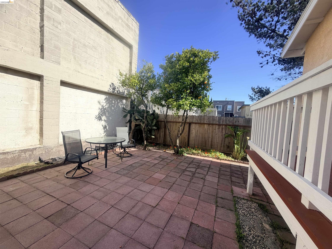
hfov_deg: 102.1
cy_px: 124
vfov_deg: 85.7
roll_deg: -2.8
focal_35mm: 14
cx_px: 166
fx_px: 134
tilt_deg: -3.4
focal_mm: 2.22
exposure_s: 1/355
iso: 50
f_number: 2.2
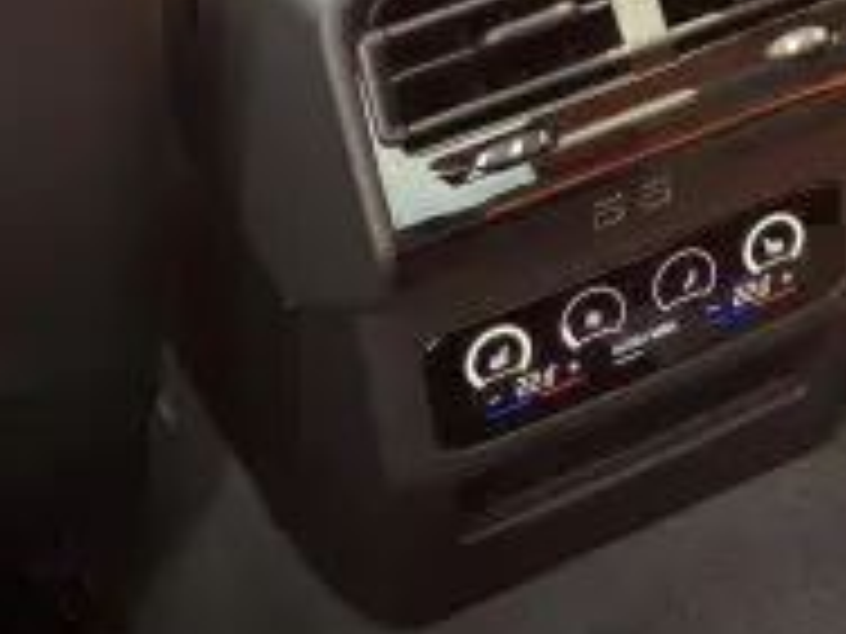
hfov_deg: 21.2
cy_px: 148
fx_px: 2248
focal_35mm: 92
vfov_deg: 16.0
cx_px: 576
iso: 100
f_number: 1.78
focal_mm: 6.76
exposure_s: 1/85
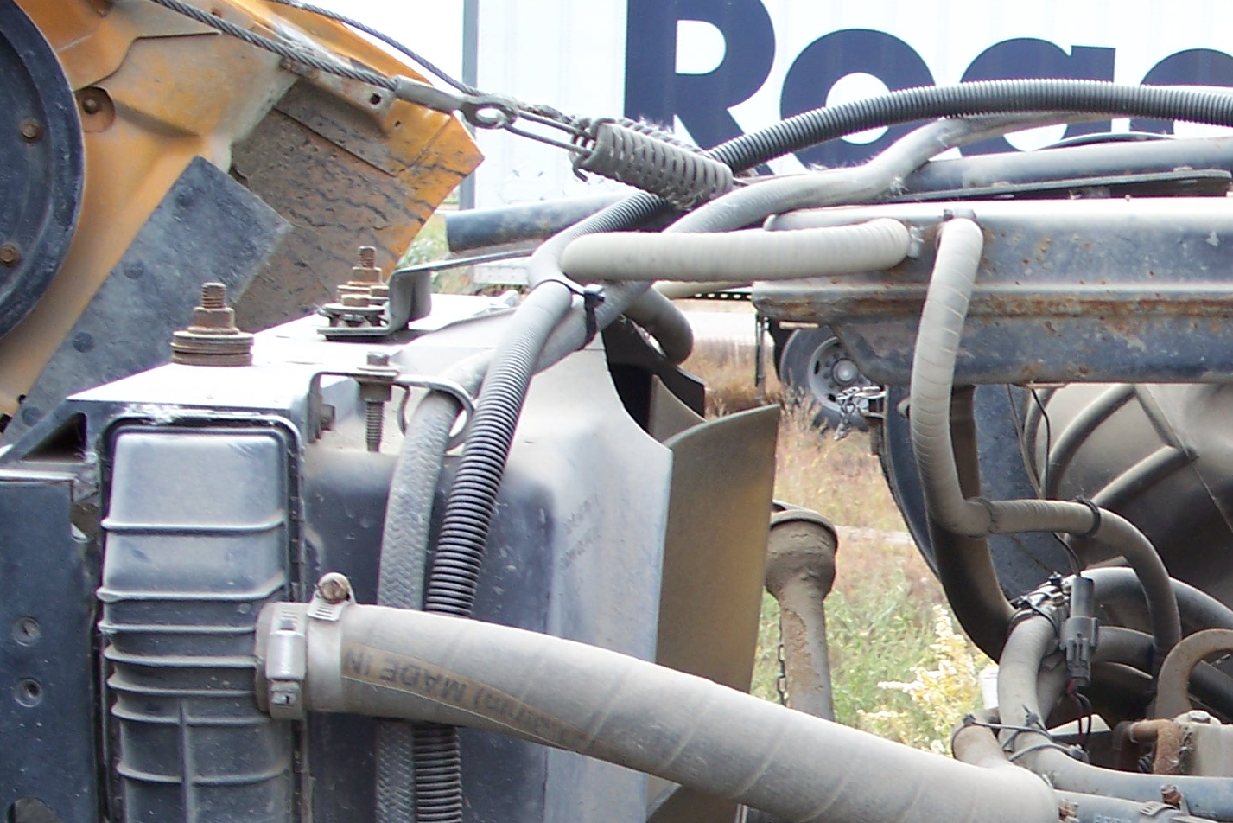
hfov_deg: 22.1
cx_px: 1283
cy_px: 971
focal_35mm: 88
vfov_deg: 15.0
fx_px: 3014
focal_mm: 7.8
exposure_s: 1/60
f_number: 2.8
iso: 64
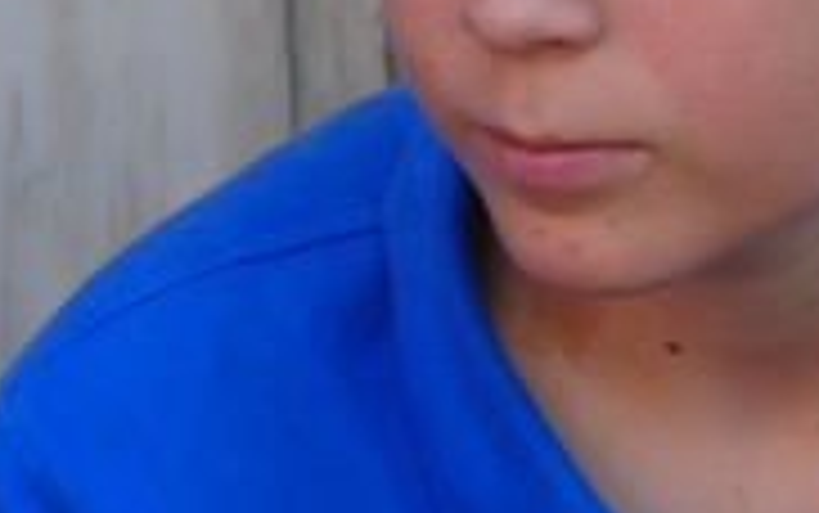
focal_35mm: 849
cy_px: -72
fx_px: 18962
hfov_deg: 2.5
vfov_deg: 1.5
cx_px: 598
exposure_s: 1/160
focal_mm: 36.9
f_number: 3.3
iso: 100
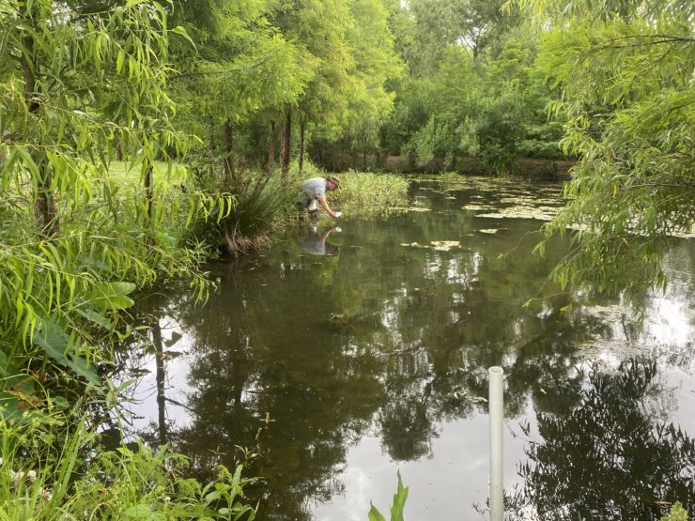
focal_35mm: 27
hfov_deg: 65.3
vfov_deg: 51.3
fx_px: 542
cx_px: 347
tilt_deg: -13.7
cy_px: 253
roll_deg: -1.7
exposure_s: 1/126
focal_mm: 4.25
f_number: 1.8
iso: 32
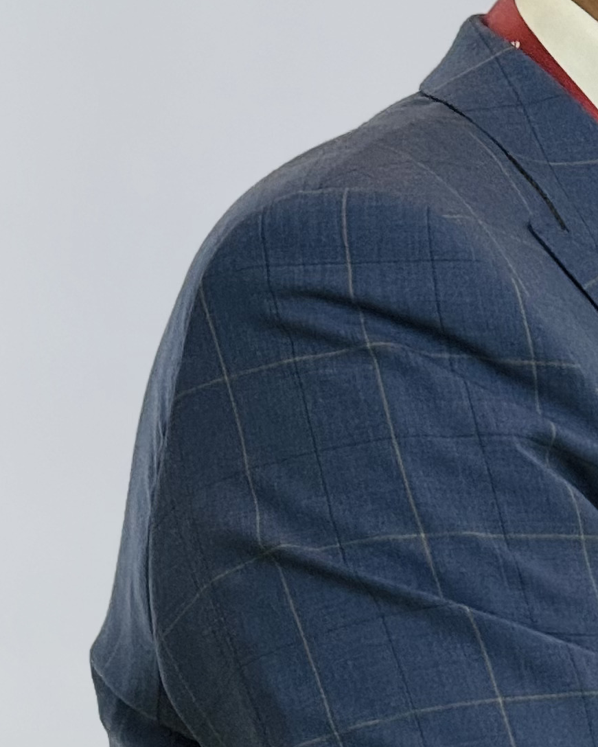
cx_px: 1072
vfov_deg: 4.5
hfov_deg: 3.5
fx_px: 9597
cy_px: 143
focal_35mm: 434
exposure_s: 1/100
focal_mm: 15.66
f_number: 2.8
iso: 80
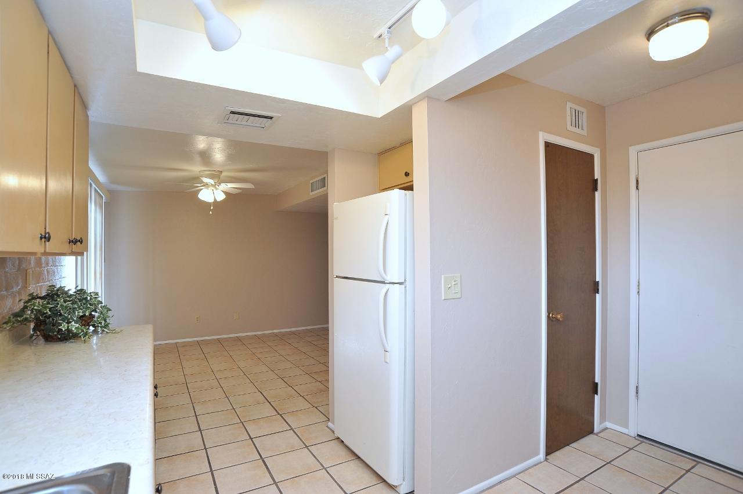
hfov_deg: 90.0
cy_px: 247
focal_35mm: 18
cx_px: 372
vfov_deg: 67.3
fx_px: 371
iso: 640
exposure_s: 1/25
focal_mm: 18
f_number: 8
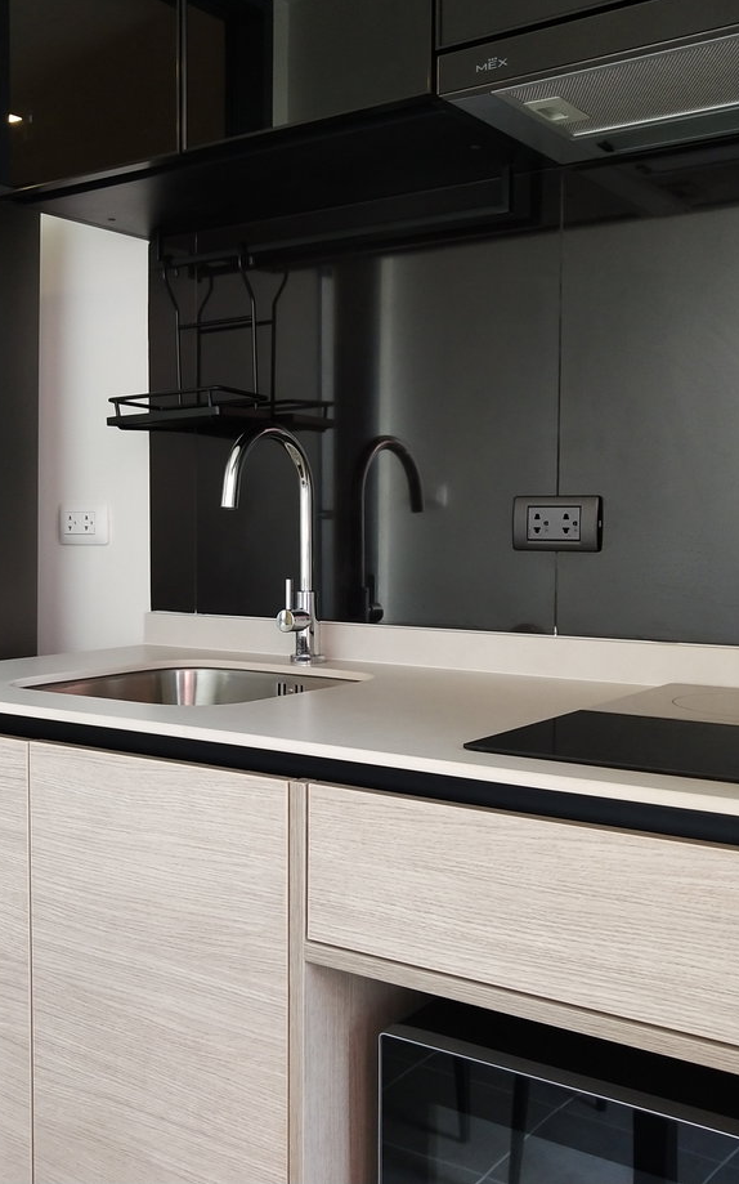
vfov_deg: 46.2
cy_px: 585
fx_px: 1386
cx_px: 288
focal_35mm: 43
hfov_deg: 29.8
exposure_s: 1/50
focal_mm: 3.95
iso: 252
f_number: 1.8
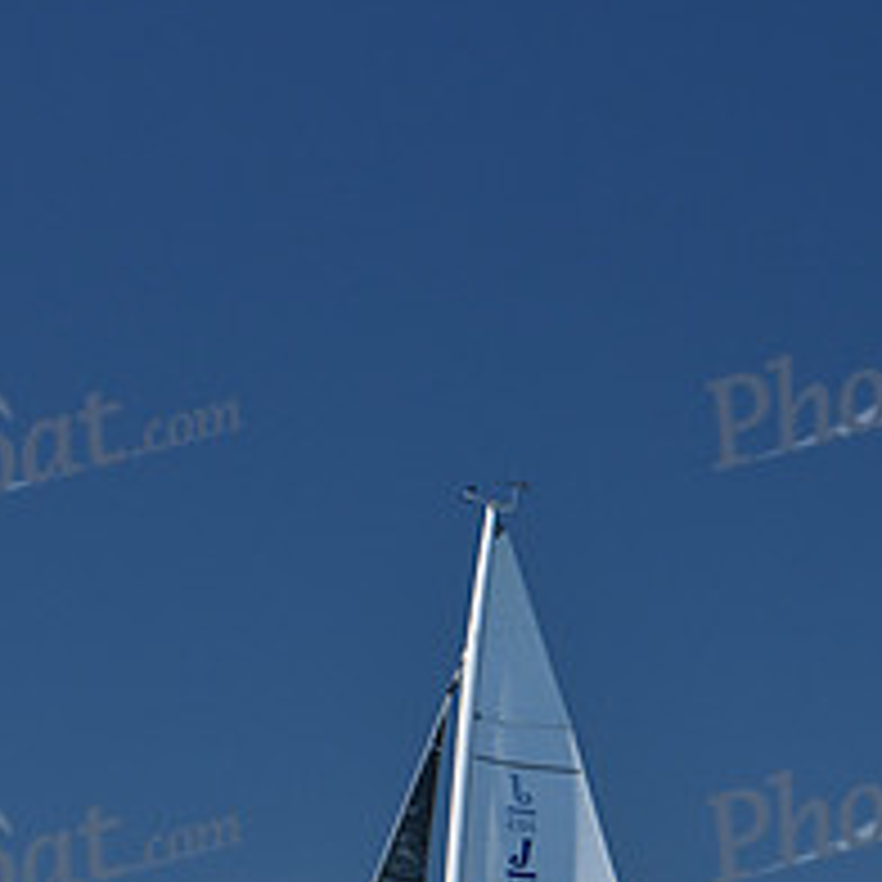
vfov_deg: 8.1
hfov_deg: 8.2
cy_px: 1066
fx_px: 6169
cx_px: 475
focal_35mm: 214
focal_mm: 85
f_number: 5.6
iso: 250
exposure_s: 1/800
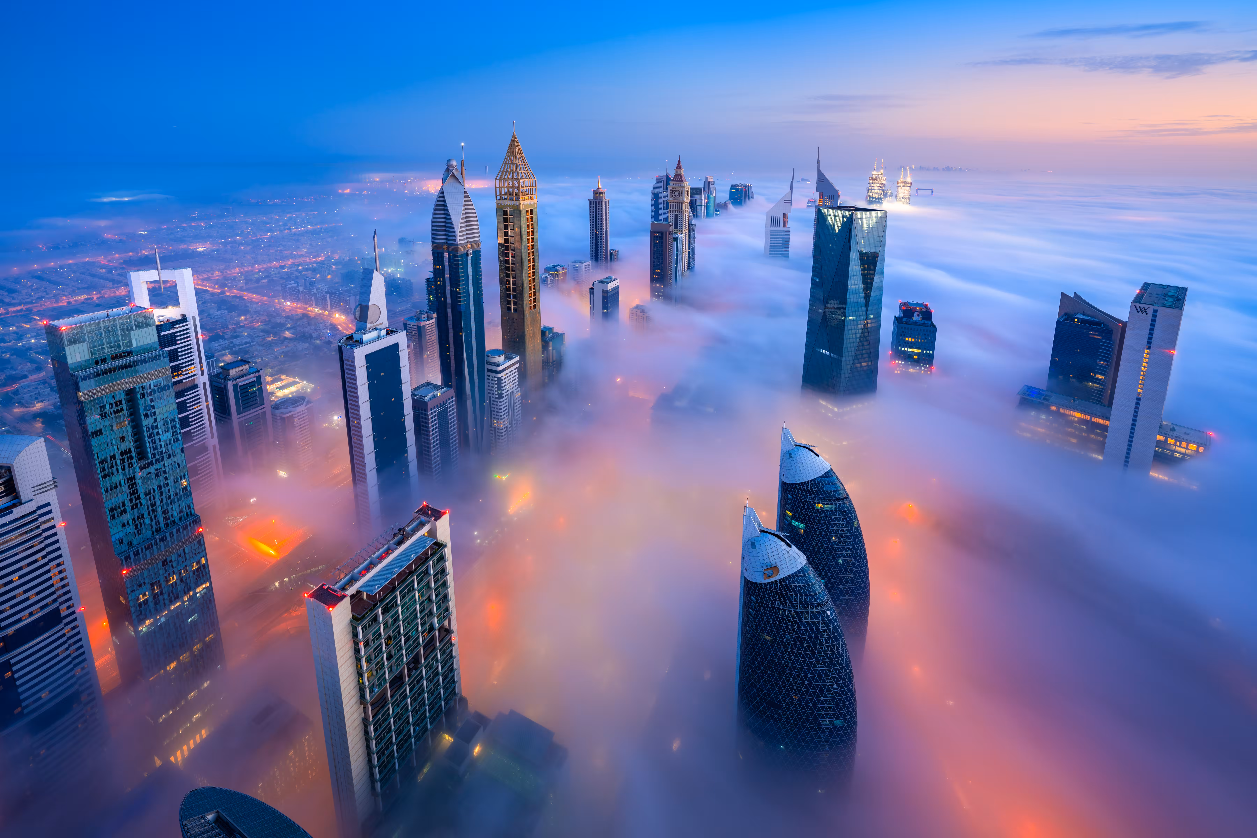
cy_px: 419
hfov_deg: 104.3
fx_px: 489
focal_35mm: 14
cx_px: 628
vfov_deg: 81.2
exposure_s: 10
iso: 100
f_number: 8
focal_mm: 14
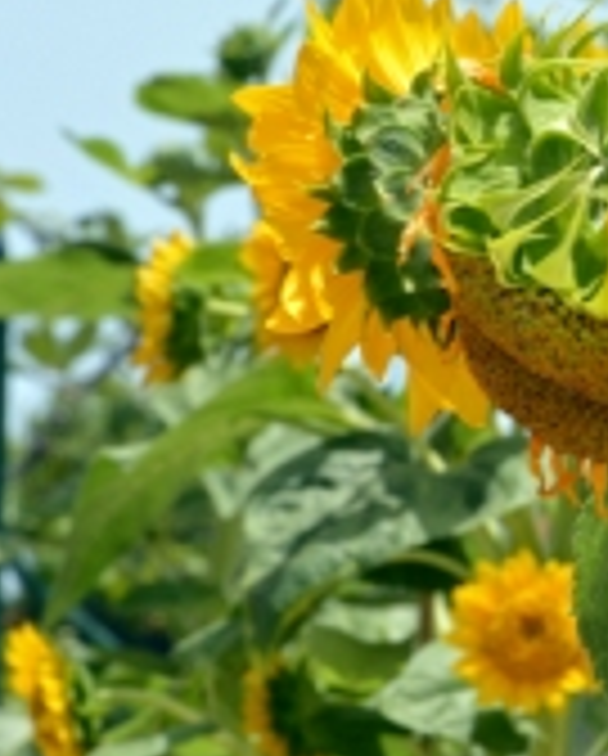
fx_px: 8866
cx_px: 995
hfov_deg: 3.9
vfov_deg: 4.9
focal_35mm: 395
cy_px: 248
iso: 200
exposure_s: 1/160
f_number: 14
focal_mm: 105
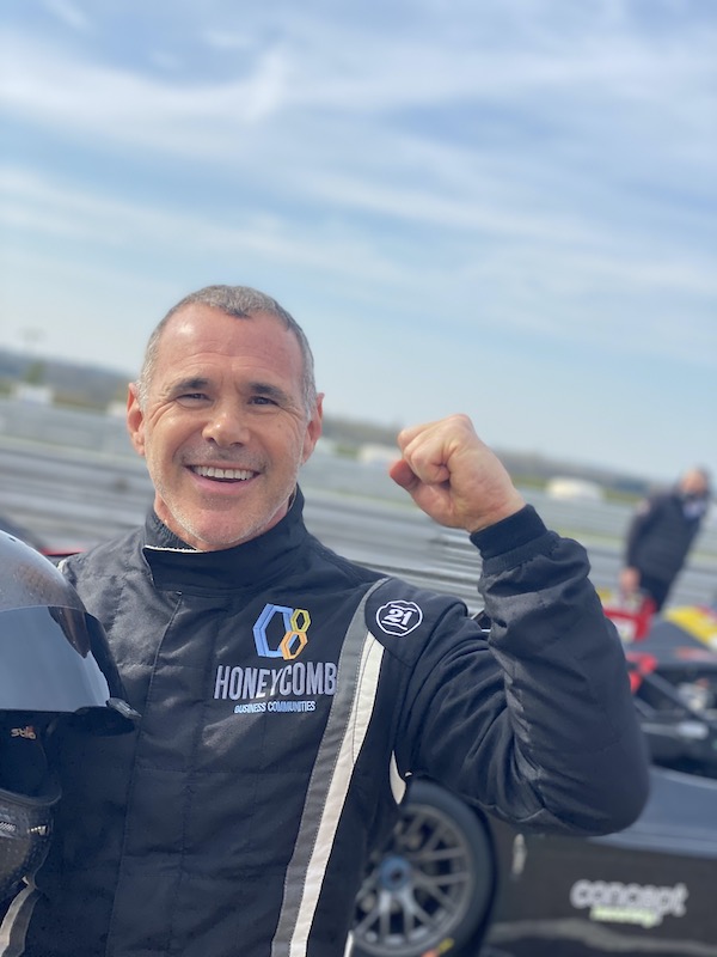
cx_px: 358
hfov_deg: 28.0
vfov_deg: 36.8
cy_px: 478
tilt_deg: -2.1
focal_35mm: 52
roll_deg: -11.6
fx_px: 1436
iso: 20
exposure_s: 1/940
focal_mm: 6
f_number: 2
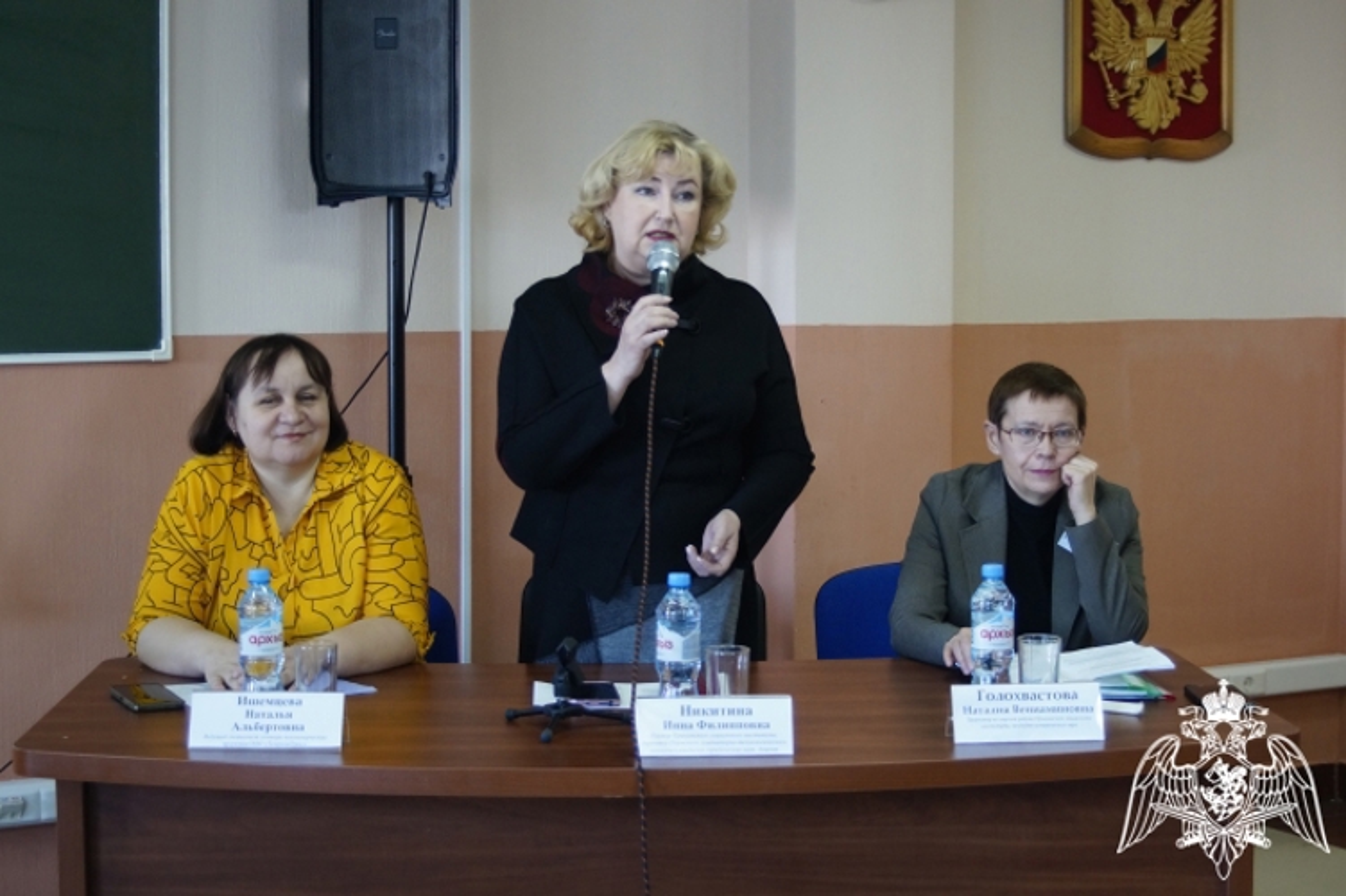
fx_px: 2523
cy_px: 448
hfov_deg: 29.9
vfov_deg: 20.1
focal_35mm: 68
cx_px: 673
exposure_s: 1/30
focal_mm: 45
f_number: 5
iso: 800
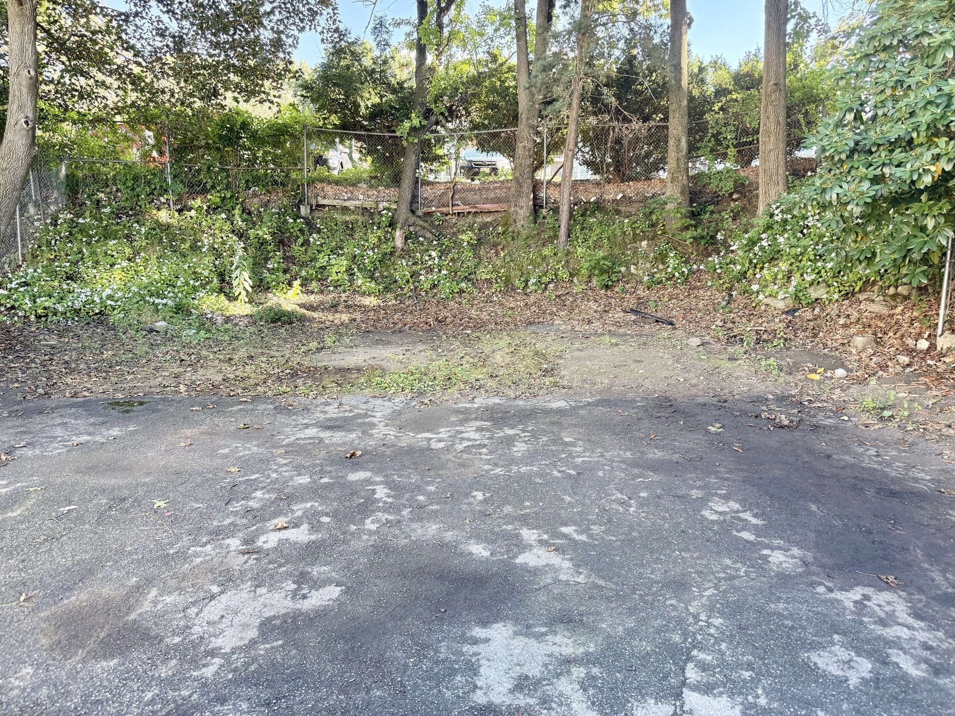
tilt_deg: -10.3
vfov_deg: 56.8
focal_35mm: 24
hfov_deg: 71.6
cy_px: 358
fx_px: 662
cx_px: 478
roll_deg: -0.3
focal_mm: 6.76
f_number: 1.78
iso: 160
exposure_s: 1/203
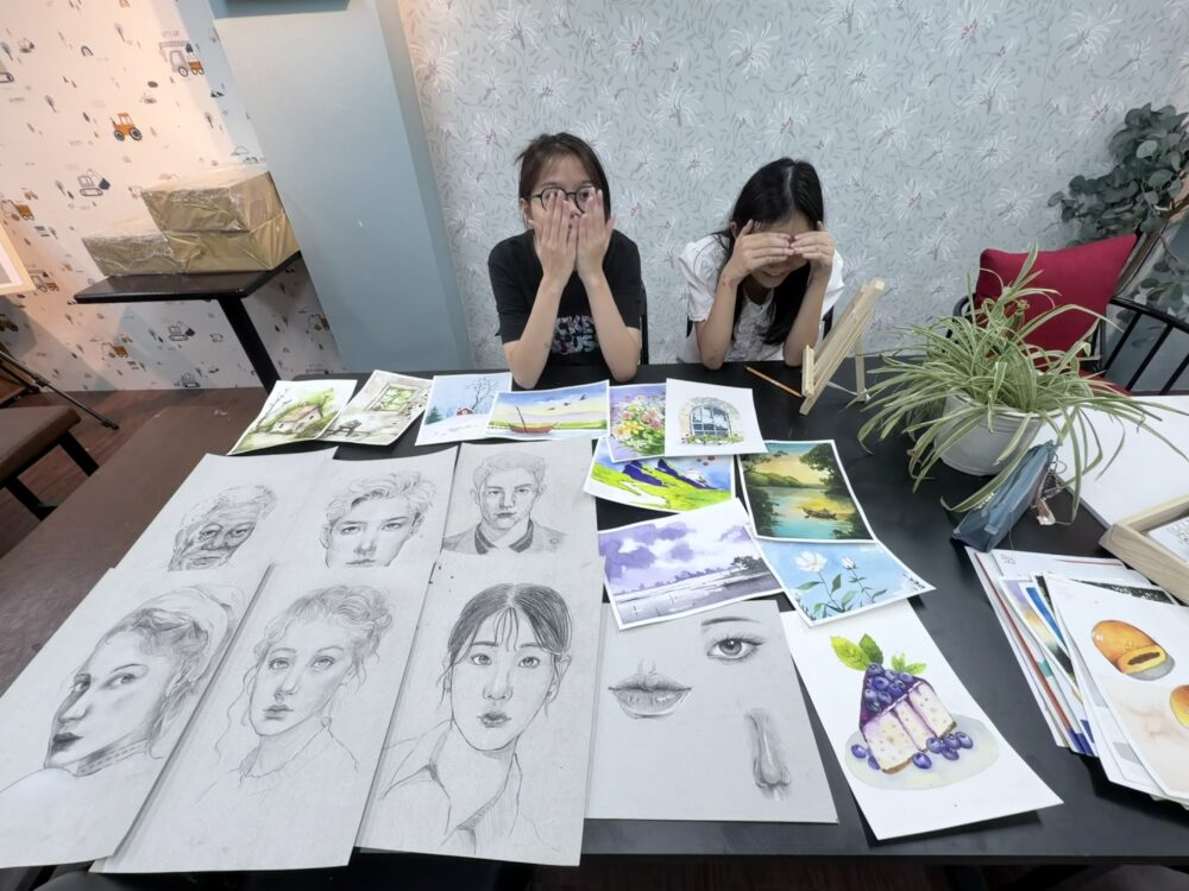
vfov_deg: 85.7
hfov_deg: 102.1
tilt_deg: -37.3
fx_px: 481
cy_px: 446
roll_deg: +3.3
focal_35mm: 14
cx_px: 594
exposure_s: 1/100
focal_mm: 2.22
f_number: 2.2
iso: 40
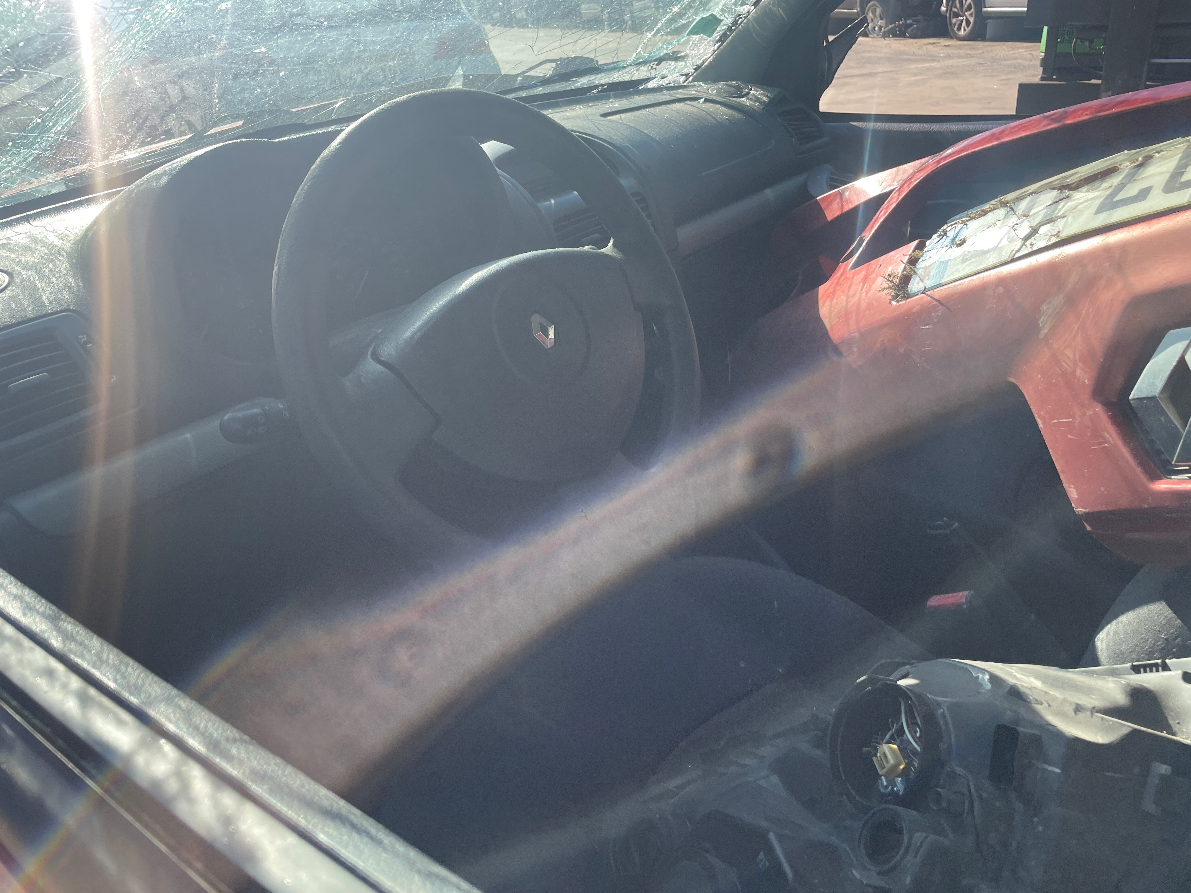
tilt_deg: -26.5
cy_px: 446
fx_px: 895
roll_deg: +5.3
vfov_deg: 53.1
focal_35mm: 26
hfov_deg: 67.3
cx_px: 596
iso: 32
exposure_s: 1/707
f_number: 1.6
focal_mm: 4.2
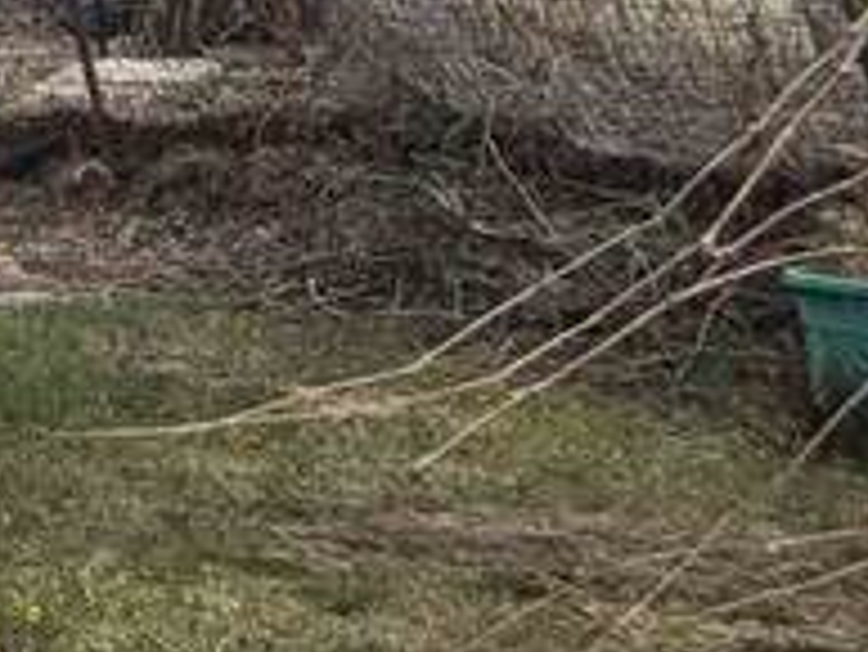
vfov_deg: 14.8
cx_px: -1426
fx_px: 2333
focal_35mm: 93
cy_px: -333
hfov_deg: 13.1
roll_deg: -0.6
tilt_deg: +7.2
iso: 40
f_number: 2.2
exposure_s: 1/658
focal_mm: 2.22
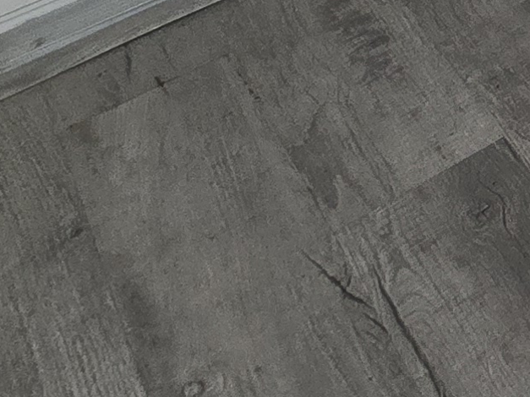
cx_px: 1424
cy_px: -668
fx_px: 1271
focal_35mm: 83
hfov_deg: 13.1
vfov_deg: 12.2
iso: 50
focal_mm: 2.2
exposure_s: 1/175
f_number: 2.2
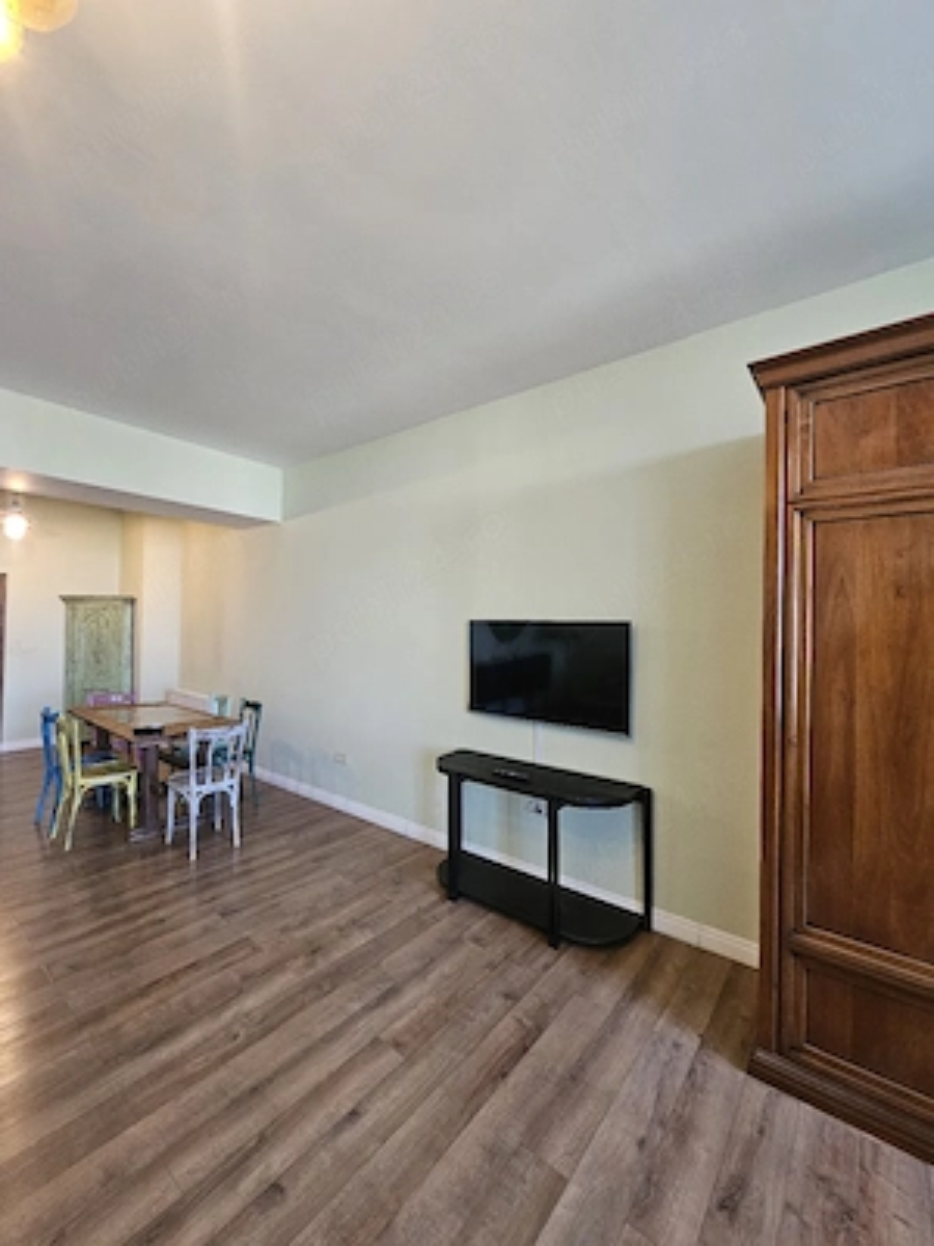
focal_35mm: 13
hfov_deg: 89.9
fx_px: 468
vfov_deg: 106.2
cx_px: 467
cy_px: 623
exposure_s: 1/33.4
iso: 400
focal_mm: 2.2
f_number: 2.2
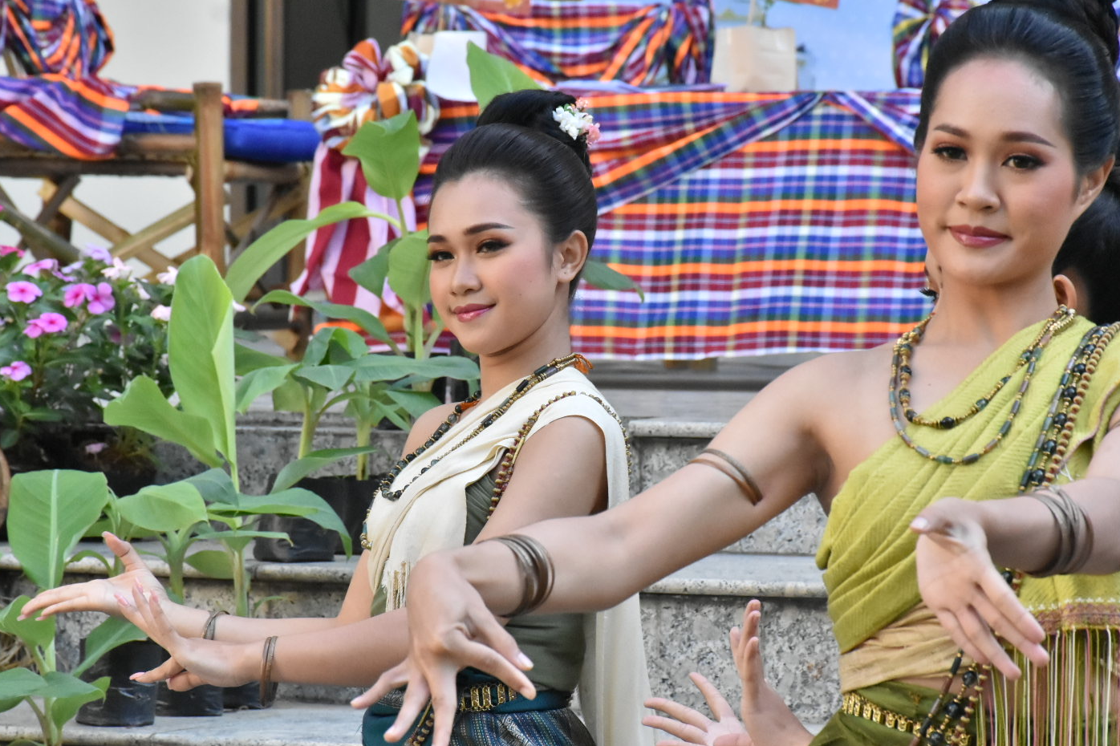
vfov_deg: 7.0
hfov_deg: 10.6
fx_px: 6065
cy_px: 393
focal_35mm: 195
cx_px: 510
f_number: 9
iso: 3200
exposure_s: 1/1250
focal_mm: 112
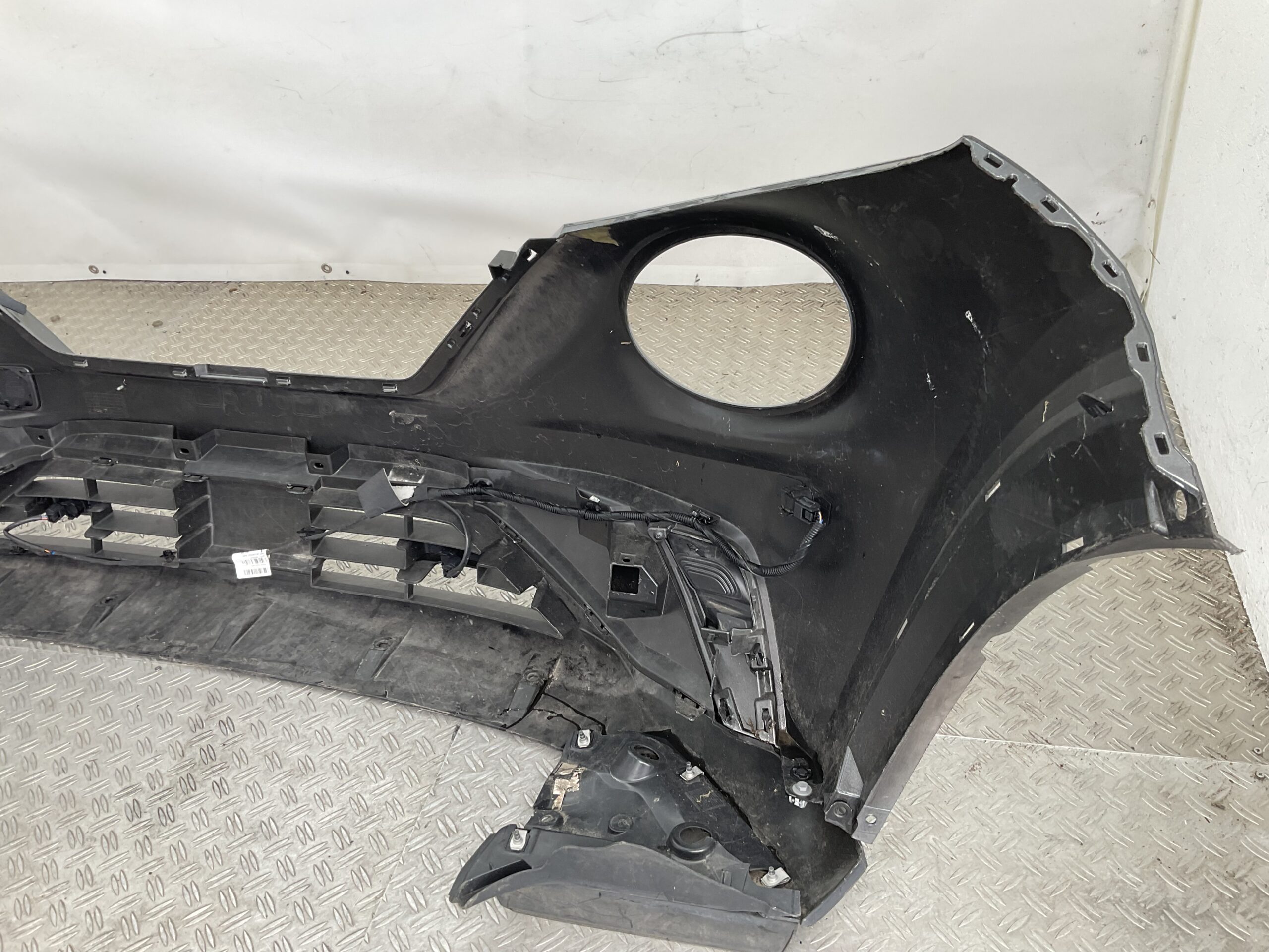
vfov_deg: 48.2
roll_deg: +6.6
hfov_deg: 61.7
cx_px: 634
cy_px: 476
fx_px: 1063
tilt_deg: -34.1
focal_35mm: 29
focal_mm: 3
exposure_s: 1/100
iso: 25
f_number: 1.8
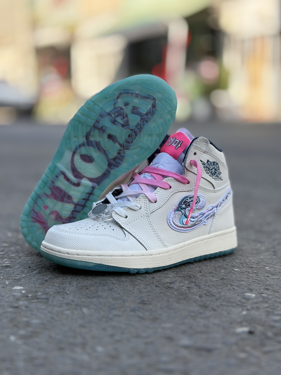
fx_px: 563
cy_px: 188
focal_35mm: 52
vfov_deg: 36.8
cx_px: 140
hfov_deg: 28.0
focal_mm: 5.96
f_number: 1.6
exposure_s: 1/801
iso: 40
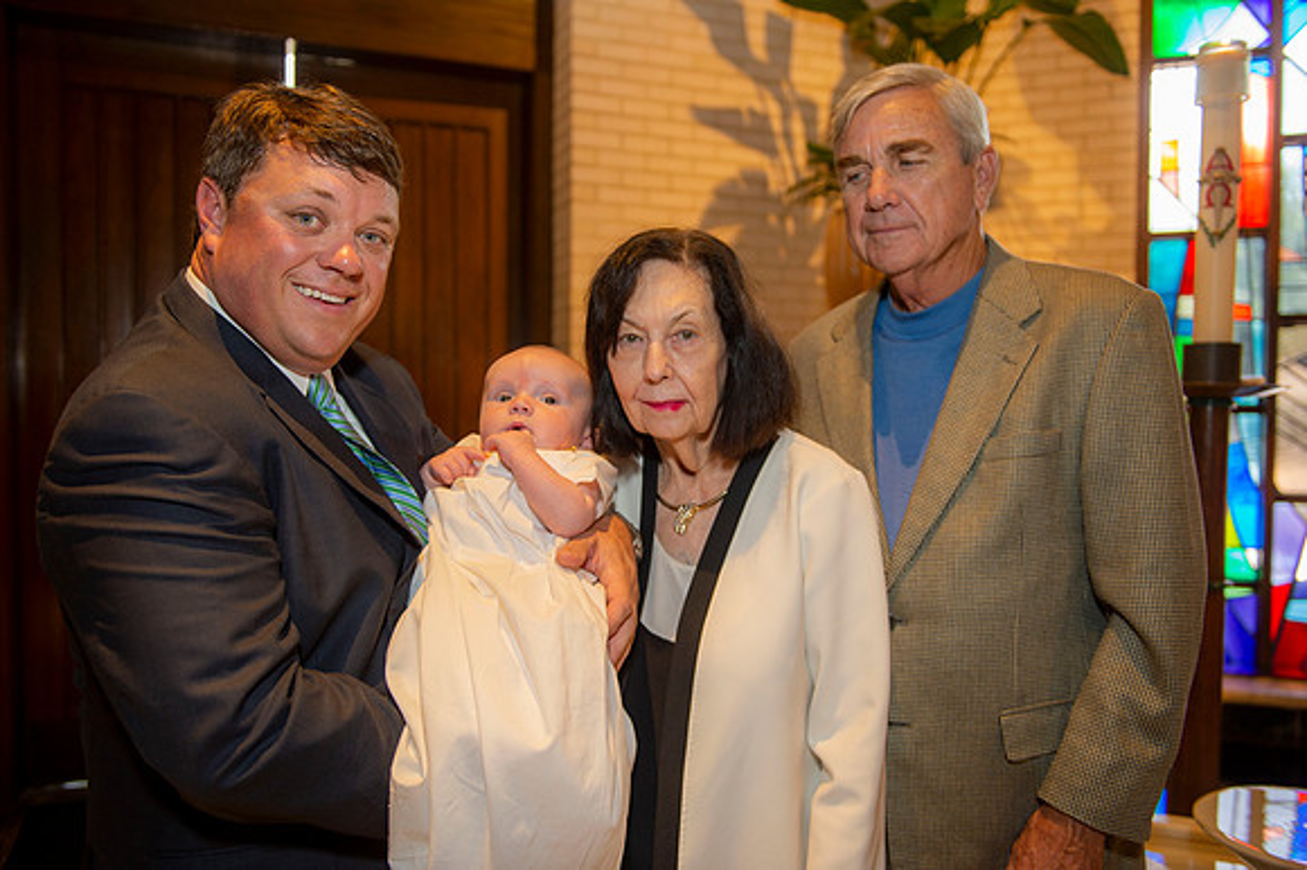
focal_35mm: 29
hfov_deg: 63.7
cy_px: 435
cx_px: 654
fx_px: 1052
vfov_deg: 44.9
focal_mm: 29
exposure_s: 1/100
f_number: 2.8
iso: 500
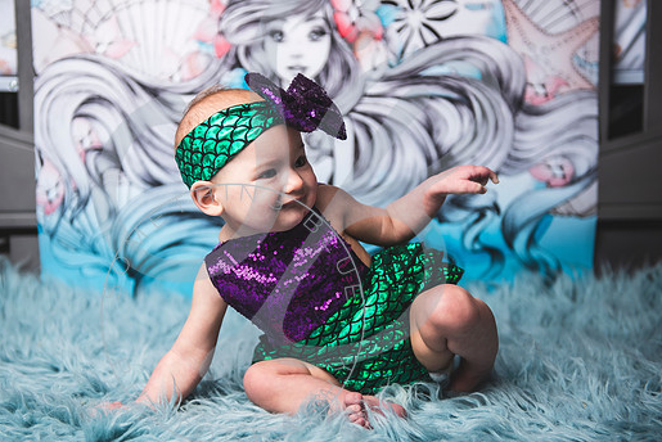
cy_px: 207
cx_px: 294
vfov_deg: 23.8
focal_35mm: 57
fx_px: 1049
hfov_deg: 35.0
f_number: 2.8
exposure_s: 1/160
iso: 100
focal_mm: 50
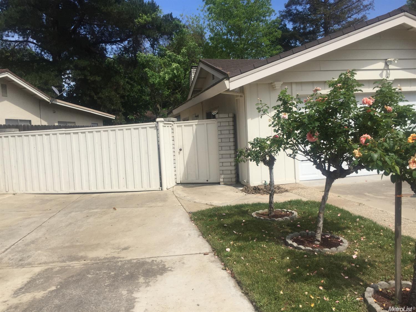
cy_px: 156
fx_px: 348
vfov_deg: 48.2
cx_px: 208
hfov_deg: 61.7
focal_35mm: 29
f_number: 2.2
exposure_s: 1/2475
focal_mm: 4.15
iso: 32
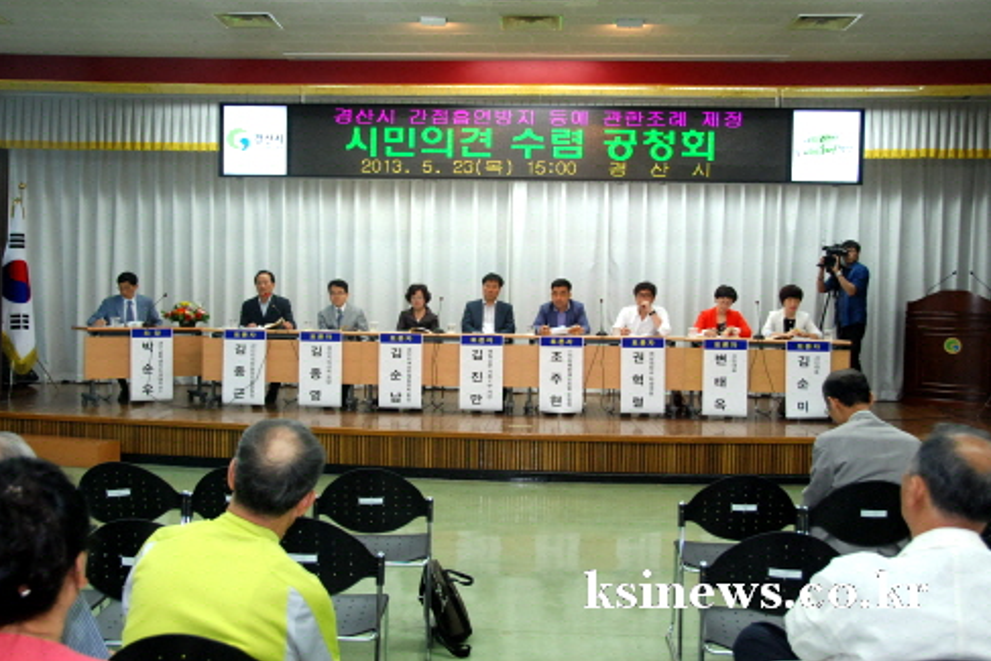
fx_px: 1019
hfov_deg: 51.9
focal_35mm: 37
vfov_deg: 36.0
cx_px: 486
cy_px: 325
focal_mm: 24
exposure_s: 1/60
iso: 800
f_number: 5
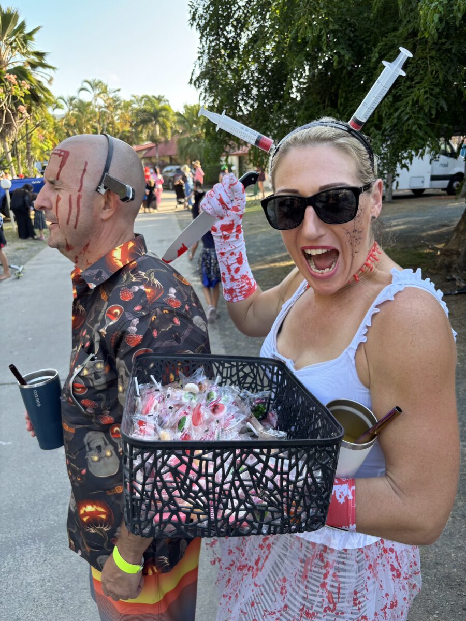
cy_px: 310
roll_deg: +0.9
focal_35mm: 26
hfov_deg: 53.1
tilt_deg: -14.7
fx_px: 467
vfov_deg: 67.3
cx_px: 233
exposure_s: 1/136
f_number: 1.6
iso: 32
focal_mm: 5.96
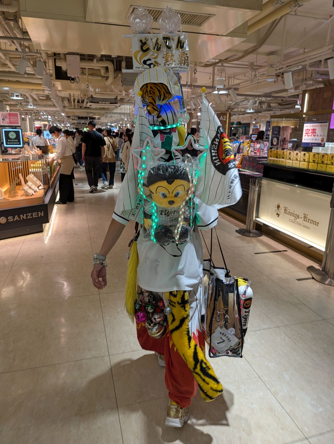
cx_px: 167
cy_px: 222
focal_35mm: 24
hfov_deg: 56.9
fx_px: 308
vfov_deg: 71.5
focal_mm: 6.9
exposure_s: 1/120
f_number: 1.68
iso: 31
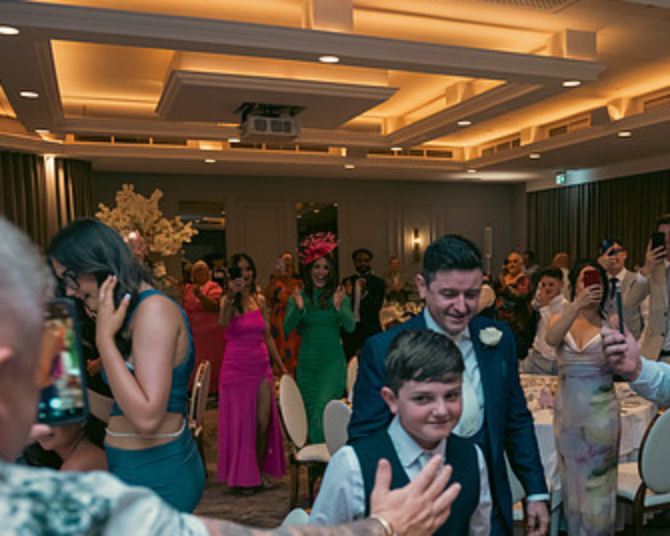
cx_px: 456
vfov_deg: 37.6
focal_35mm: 39
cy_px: 377
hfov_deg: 46.0
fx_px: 773
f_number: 3.5
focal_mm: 24
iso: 800
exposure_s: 1/160
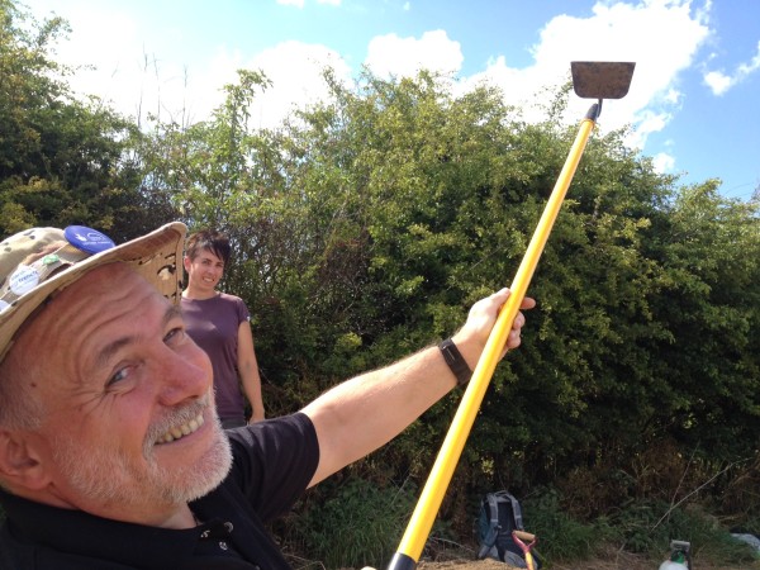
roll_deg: -6.4
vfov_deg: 40.7
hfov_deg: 52.6
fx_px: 768
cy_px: 285
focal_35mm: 35
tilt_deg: +7.2
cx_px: 380
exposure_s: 1/627
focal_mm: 4.28
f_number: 2.4
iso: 50
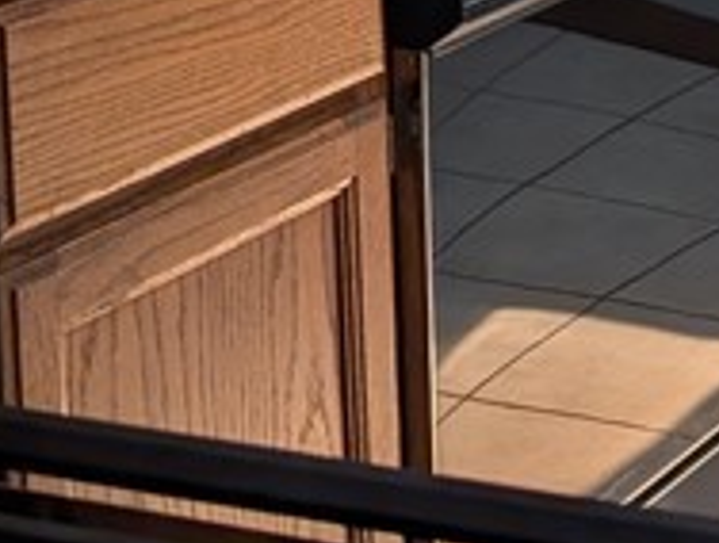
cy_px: -424
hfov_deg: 14.0
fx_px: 2707
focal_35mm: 130
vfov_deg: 10.8
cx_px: 1130
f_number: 1.68
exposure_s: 1/60.4
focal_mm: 6.9
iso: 53
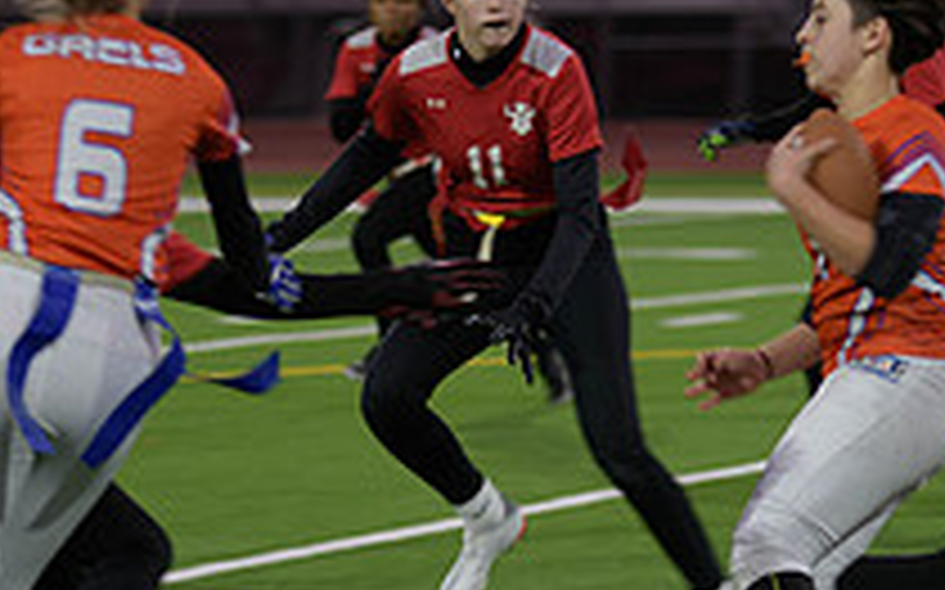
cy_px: 390
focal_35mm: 338
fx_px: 8700
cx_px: 621
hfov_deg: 6.2
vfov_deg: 3.9
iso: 400
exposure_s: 1/200
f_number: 2.8
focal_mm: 120
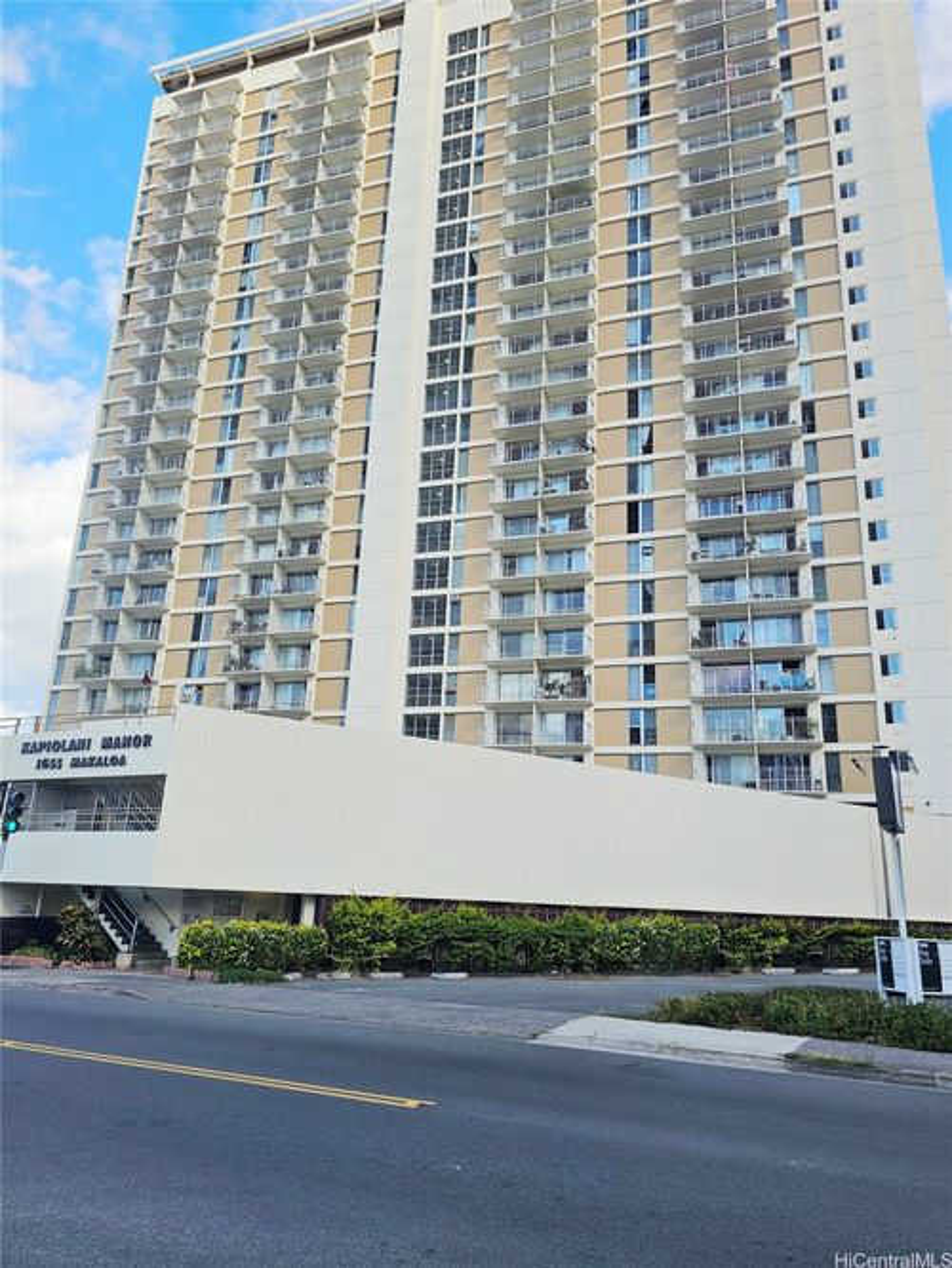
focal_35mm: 23
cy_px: 634
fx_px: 843
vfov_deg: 73.9
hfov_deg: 58.9
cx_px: 476
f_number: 1.7
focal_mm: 6.3
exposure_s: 1/378
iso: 10
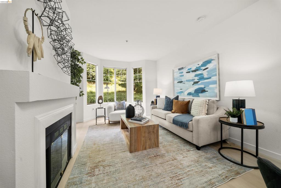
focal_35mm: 12
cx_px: 140
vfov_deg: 90.0
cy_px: 94
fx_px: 94
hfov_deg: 112.6
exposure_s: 1/2
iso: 100
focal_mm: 12
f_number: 7.1
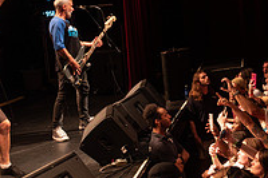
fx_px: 677
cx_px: 289
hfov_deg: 21.3
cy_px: -4
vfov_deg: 14.7
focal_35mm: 91
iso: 3200
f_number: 3.2
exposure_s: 1/100
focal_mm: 28
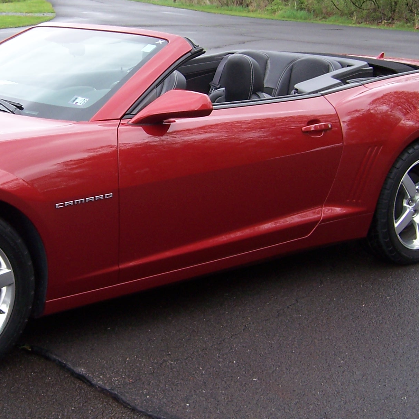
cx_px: 66
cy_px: 147
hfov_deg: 27.0
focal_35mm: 62
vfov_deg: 27.6
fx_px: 849
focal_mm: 5.5
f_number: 3.4
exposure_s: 1/180
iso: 80
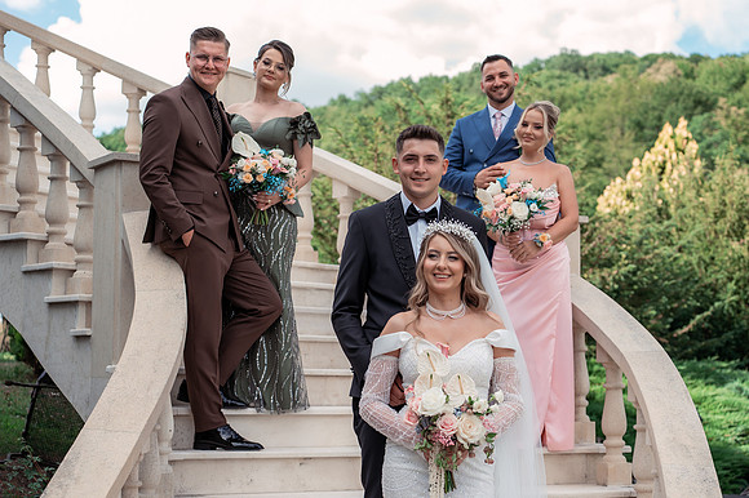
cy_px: 295
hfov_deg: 33.5
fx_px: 1243
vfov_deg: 22.6
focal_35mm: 60
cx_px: 430
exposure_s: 1/500
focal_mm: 50
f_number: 3.2
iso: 160
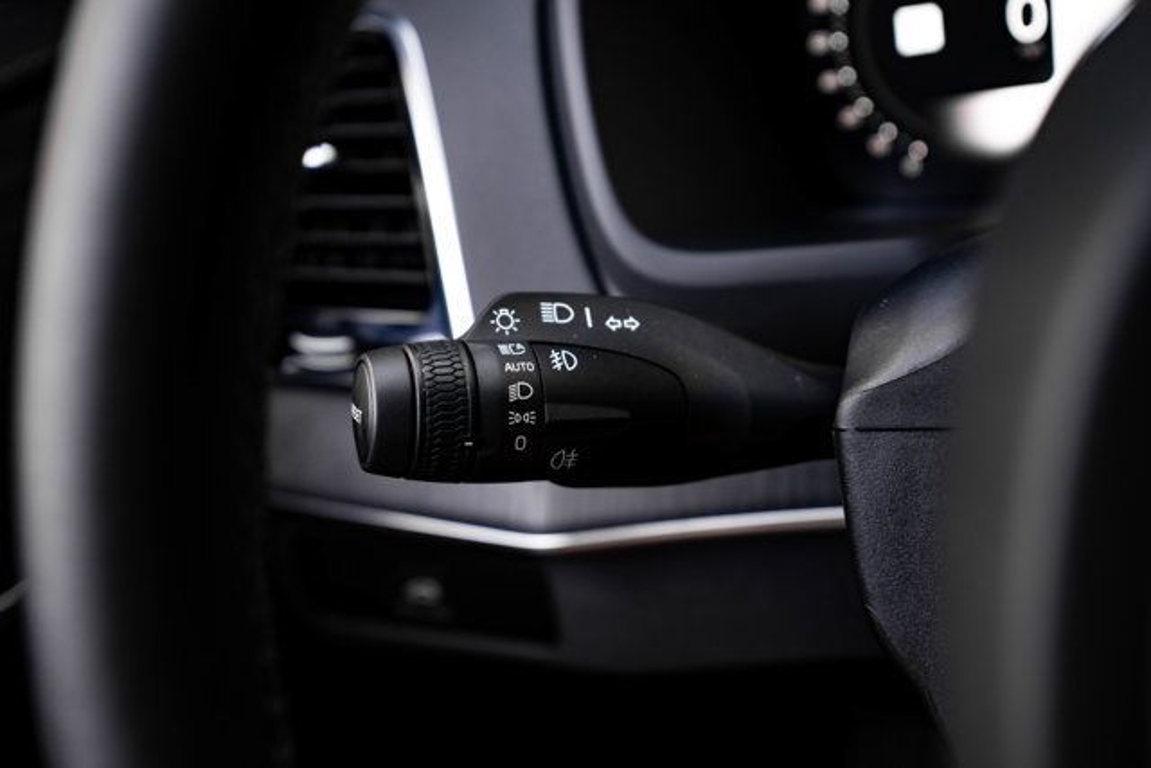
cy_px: 384
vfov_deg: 30.5
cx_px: 576
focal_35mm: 44
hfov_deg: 44.5
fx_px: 1407
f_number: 4
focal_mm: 44
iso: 640
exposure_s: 1/200
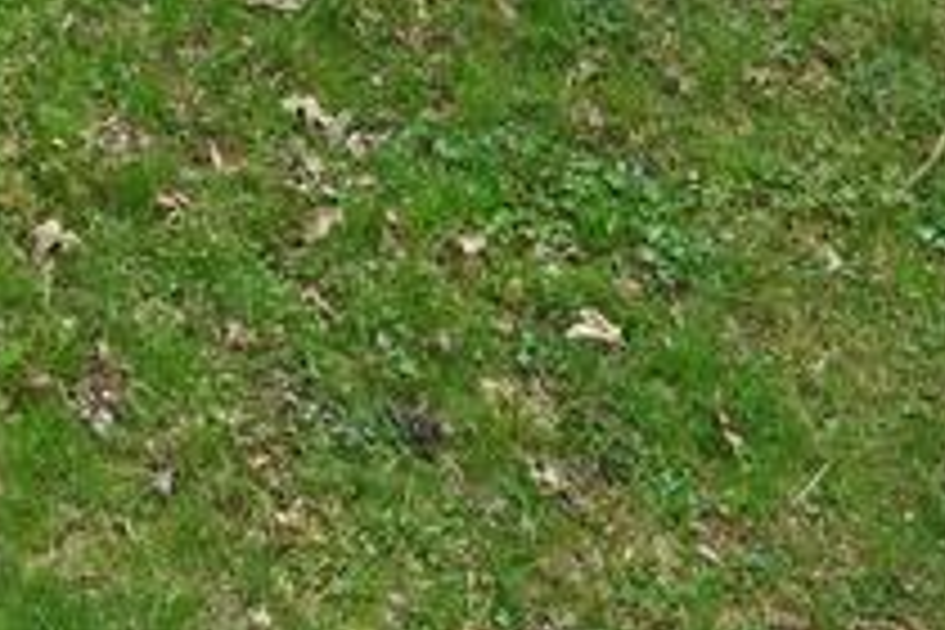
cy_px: -1359
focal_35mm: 100
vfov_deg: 9.8
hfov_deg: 17.5
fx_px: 2625
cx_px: -626
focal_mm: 14
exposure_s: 1/320
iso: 200
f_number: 9
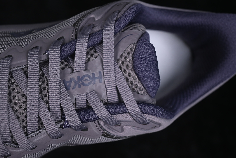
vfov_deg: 18.2
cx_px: 118
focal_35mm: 75
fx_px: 492
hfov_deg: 27.0
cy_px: 79
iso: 160
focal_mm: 50
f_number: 6.3
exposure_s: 1/60
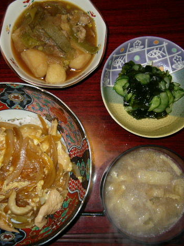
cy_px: 123
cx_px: 77
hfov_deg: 30.8
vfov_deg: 40.5
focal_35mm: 47
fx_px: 334
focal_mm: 5.8
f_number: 2.8
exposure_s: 1/60
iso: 100
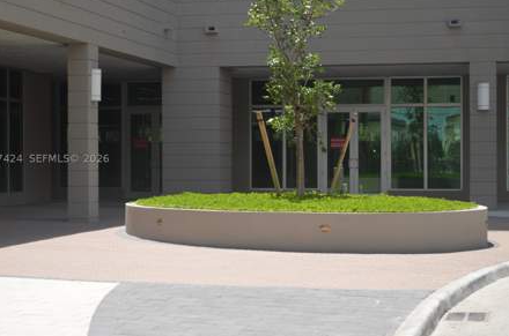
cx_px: 238
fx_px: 1199
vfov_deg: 16.0
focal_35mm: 85
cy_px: 158
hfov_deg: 24.0
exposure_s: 1/200
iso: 140
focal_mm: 52
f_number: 5.6
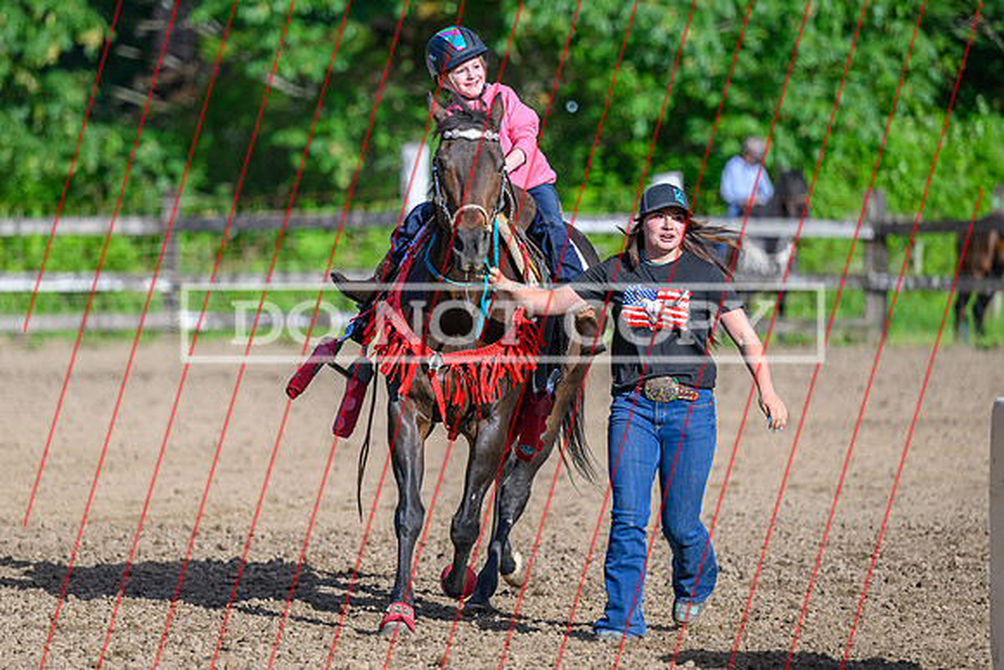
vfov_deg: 5.8
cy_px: 296
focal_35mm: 238
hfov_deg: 8.7
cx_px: 442
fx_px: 6626
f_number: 2.8
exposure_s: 1/2500
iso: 180
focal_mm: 170
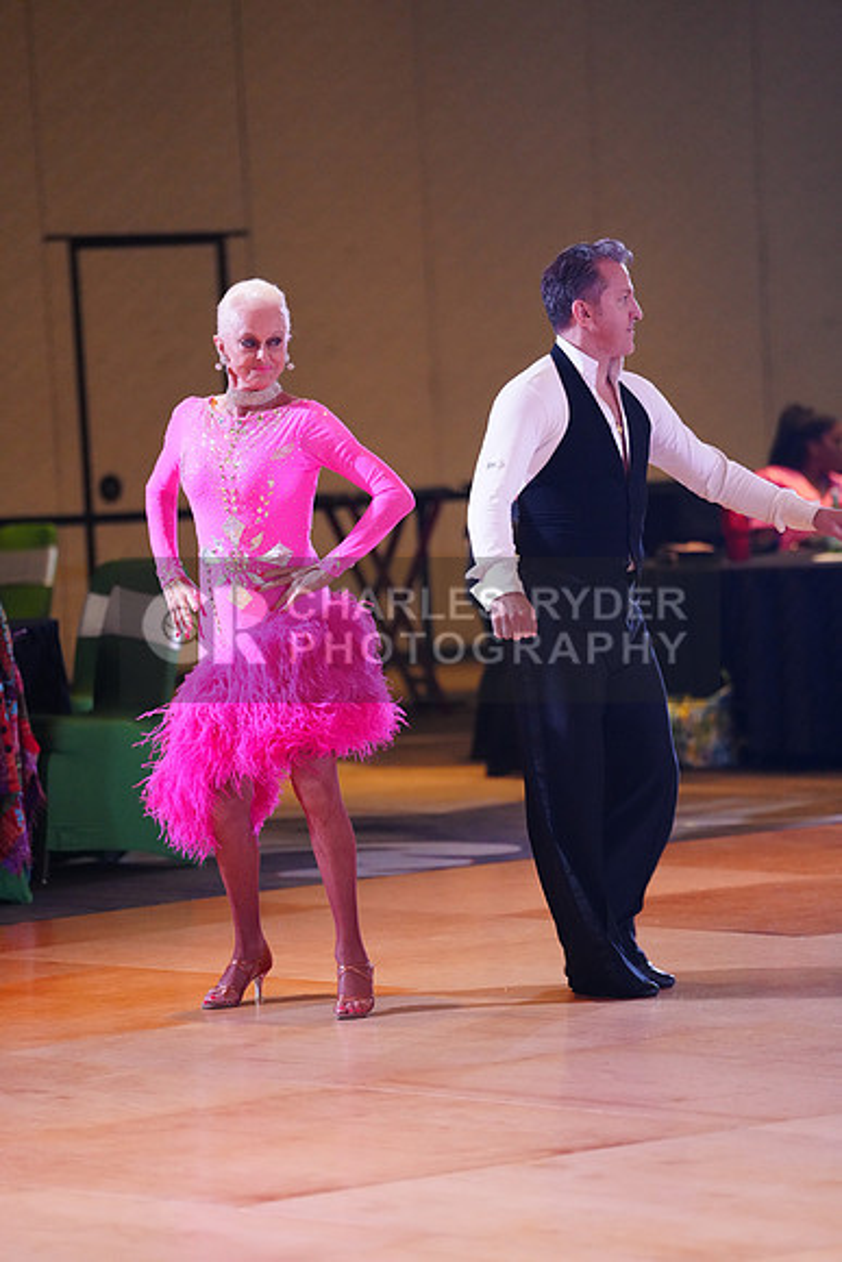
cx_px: 421
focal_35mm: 165
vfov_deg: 12.4
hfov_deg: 8.3
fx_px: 5785
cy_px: 631
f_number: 2.8
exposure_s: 1/400
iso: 5000
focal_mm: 165
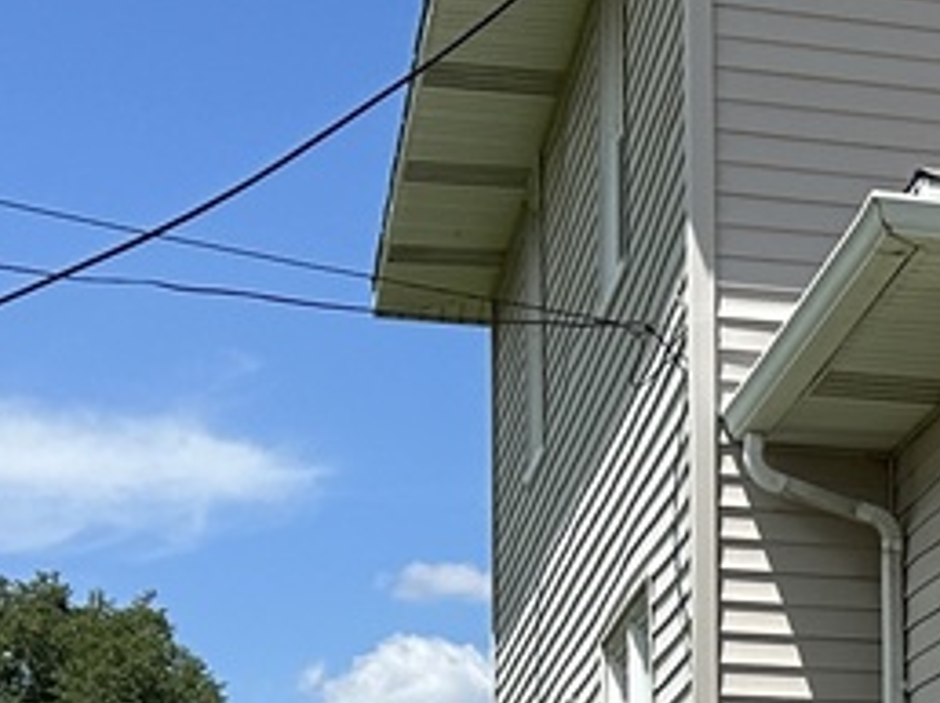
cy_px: 1038
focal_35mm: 134
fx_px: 3635
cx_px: 1782
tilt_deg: +2.3
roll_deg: +0.8
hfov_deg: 13.1
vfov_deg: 10.7
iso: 80
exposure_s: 1/5263
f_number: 1.78
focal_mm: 6.86
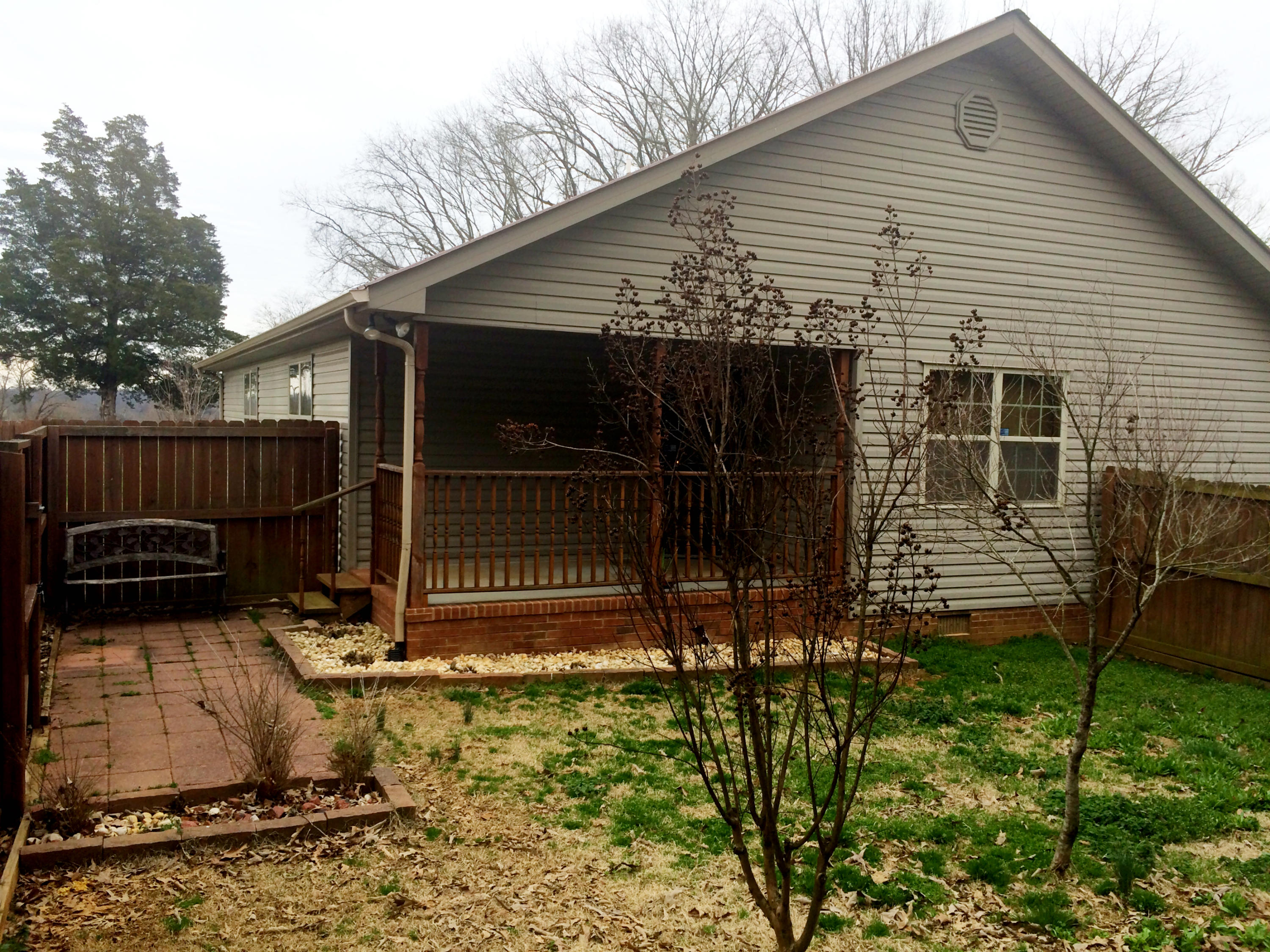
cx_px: 635
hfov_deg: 61.7
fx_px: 1064
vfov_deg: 48.2
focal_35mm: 29
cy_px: 476
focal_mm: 4.15
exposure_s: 1/233
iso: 32
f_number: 2.2
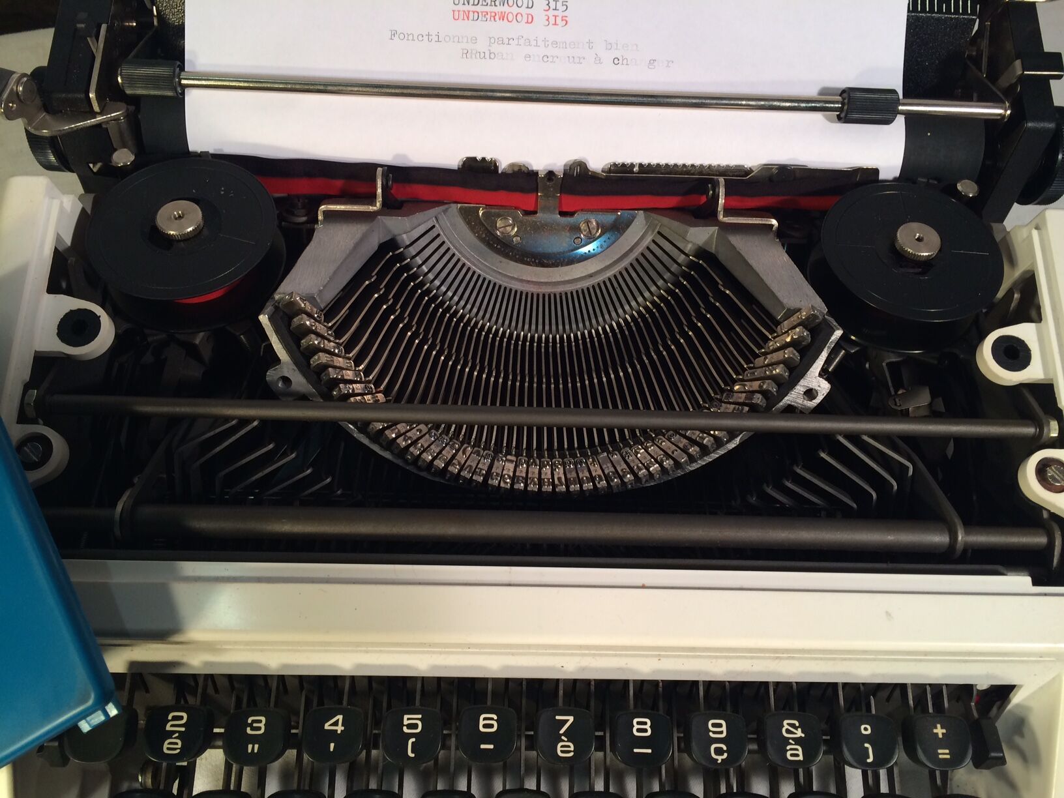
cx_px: 532
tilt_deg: -71.2
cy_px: 399
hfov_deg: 61.7
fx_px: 891
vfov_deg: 48.2
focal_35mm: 29
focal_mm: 4.15
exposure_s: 1/33
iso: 32
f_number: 2.2
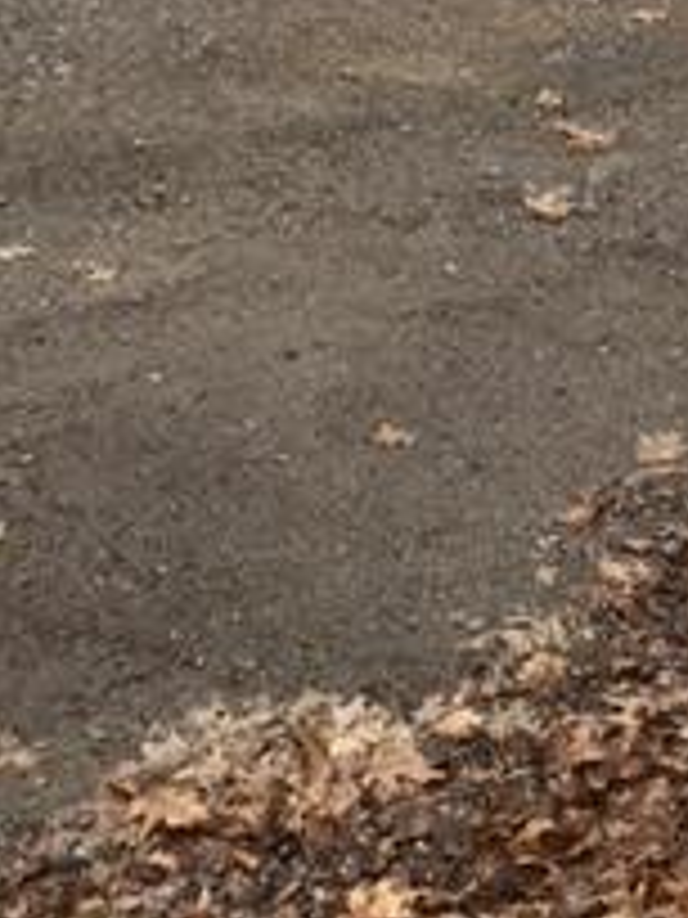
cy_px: -518
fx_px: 2412
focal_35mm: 91
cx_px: 782
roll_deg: -0.5
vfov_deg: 18.6
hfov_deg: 15.7
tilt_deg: -4.3
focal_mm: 4.15
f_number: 2.2
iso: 25
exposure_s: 1/285
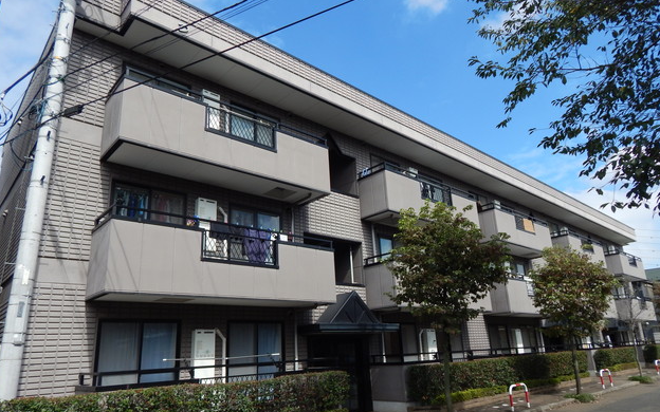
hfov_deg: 72.5
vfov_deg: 49.2
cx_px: 329
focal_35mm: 25
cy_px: 224
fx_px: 450
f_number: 3
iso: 125
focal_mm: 4
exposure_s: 1/1250
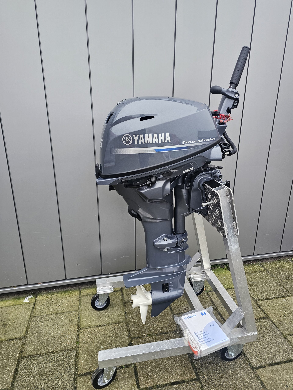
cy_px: 195
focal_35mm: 23
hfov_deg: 58.9
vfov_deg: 73.9
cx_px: 146
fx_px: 260
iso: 100
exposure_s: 1/100
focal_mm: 6.3
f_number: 1.7
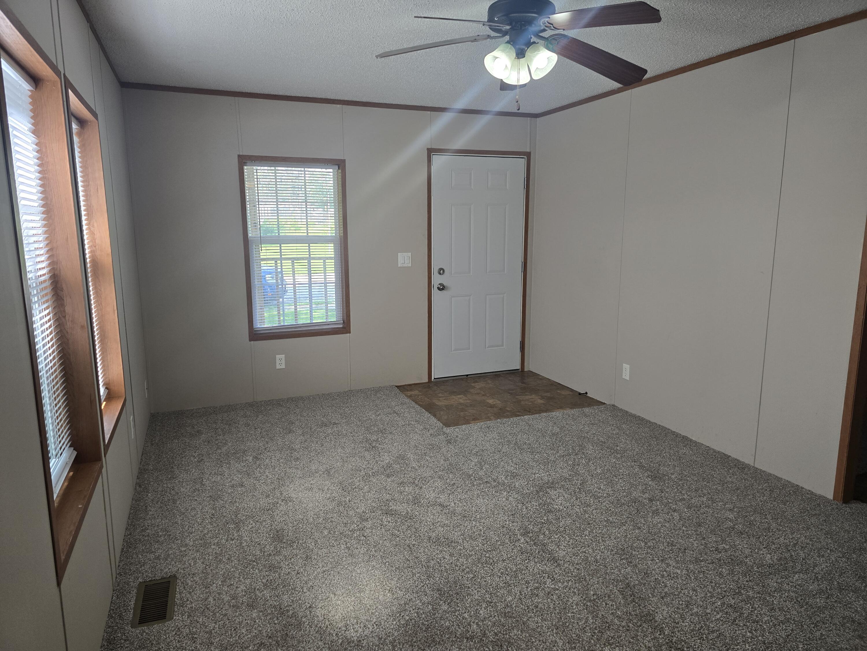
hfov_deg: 73.9
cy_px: 326
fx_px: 576
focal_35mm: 23
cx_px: 434
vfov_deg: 58.9
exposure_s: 1/120
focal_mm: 6.3
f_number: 1.7
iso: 125
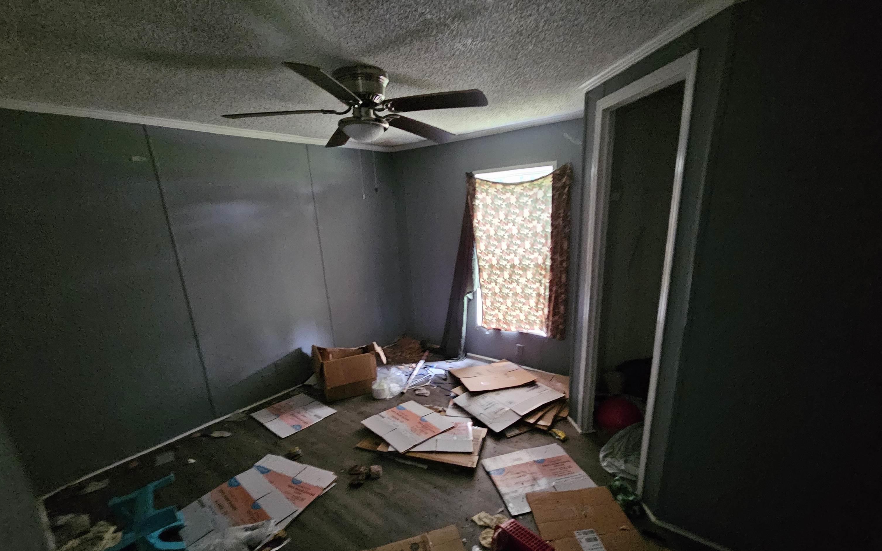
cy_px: 317
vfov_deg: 78.1
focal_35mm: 14
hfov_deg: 105.3
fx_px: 337
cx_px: 435
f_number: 2.2
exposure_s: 1/24
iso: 1000
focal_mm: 2.2
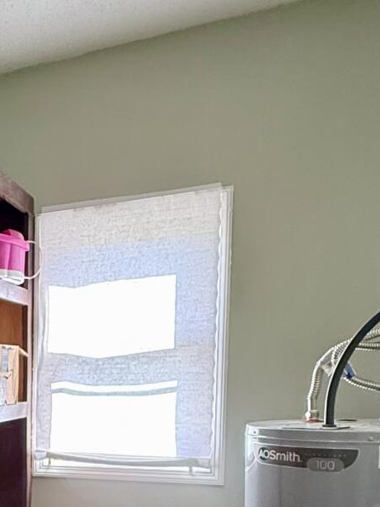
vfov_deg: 38.1
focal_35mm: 47
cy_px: 441
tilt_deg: -3.9
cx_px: -154
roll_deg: +0.1
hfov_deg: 25.2
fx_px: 688
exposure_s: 1/60
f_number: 2.2
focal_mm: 2.22
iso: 500
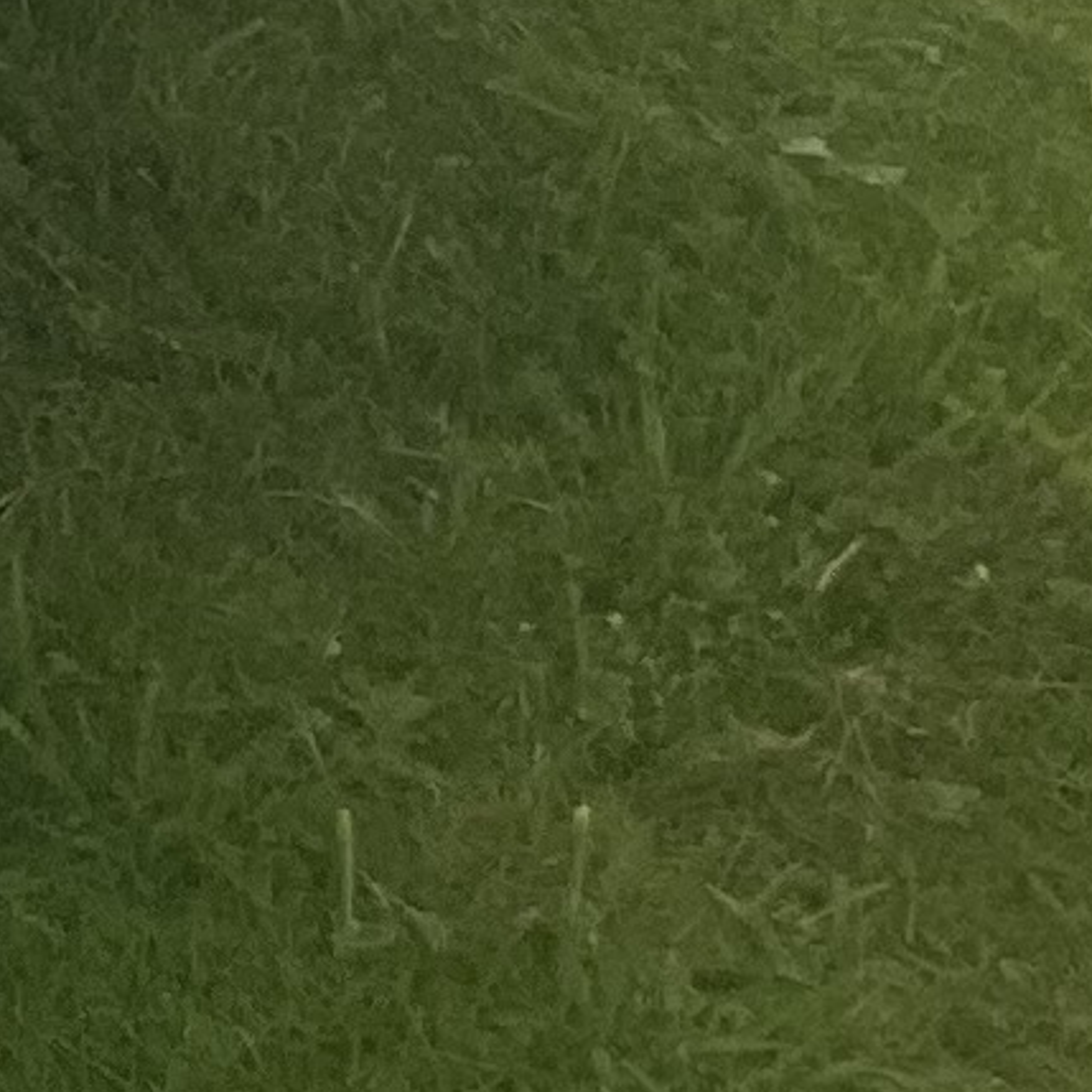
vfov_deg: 6.4
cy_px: -2660
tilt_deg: -13.0
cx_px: -3556
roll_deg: -0.4
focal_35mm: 241
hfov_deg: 5.9
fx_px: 8601
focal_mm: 3
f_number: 1.8
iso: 16
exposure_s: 1/1311
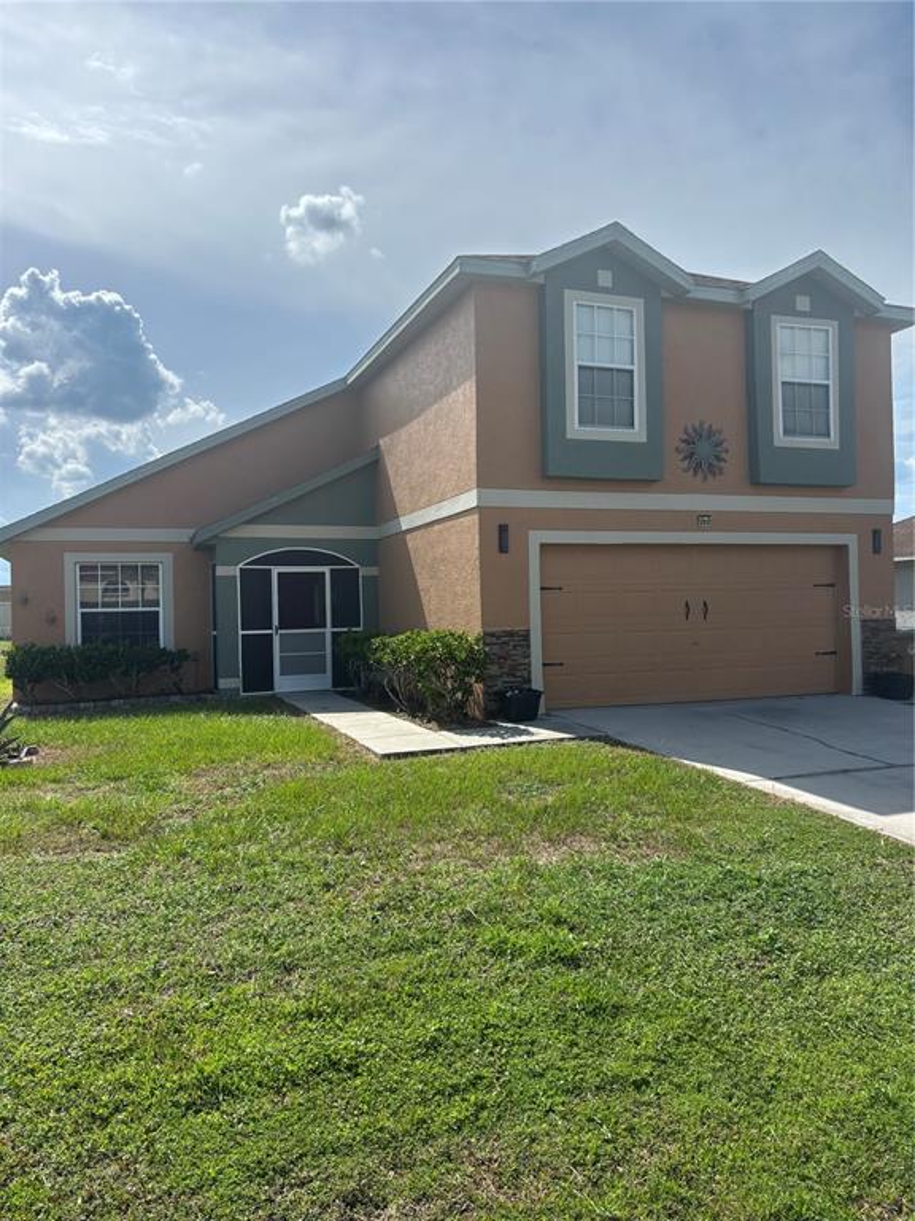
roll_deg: +0.8
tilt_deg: +0.1
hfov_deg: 53.1
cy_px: 610
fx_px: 916
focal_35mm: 26
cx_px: 458
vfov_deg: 67.3
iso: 50
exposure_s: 1/4630
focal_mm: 5.96
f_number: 1.6
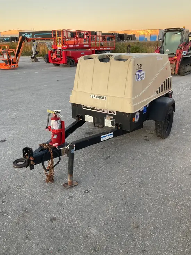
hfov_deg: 49.8
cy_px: 128
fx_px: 206
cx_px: 96
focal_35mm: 28
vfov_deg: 63.4
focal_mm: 3.99
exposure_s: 1/121
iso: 64
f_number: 1.8
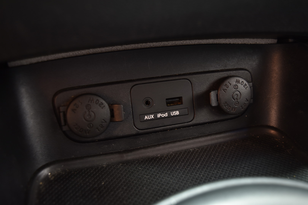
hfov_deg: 51.3
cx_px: 154
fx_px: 321
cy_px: 102
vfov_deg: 35.5
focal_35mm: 38
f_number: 4
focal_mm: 25
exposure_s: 2
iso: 100
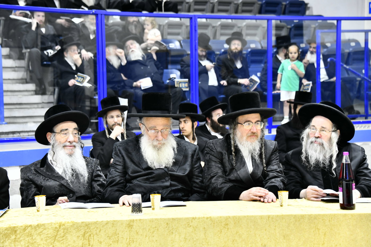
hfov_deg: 23.9
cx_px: 186
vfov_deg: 16.1
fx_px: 876
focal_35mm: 85
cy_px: 124
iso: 1600
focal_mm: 85
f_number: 5.6
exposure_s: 1/125
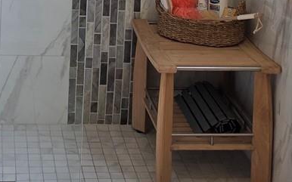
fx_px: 804
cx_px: 45
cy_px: -120
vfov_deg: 12.1
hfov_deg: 20.3
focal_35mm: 101
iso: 100
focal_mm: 6.3
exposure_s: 1/120
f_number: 1.7
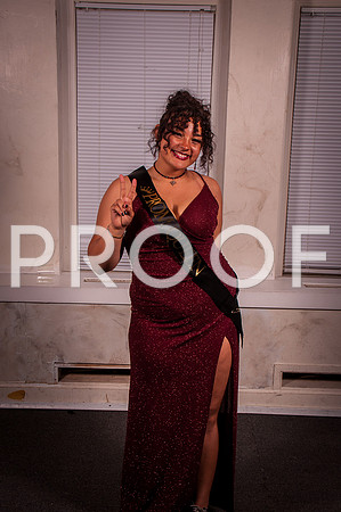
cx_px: 170
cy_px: 256
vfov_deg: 37.9
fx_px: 748
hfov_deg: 25.7
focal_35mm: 52
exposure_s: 1/125
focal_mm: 35
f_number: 14
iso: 200
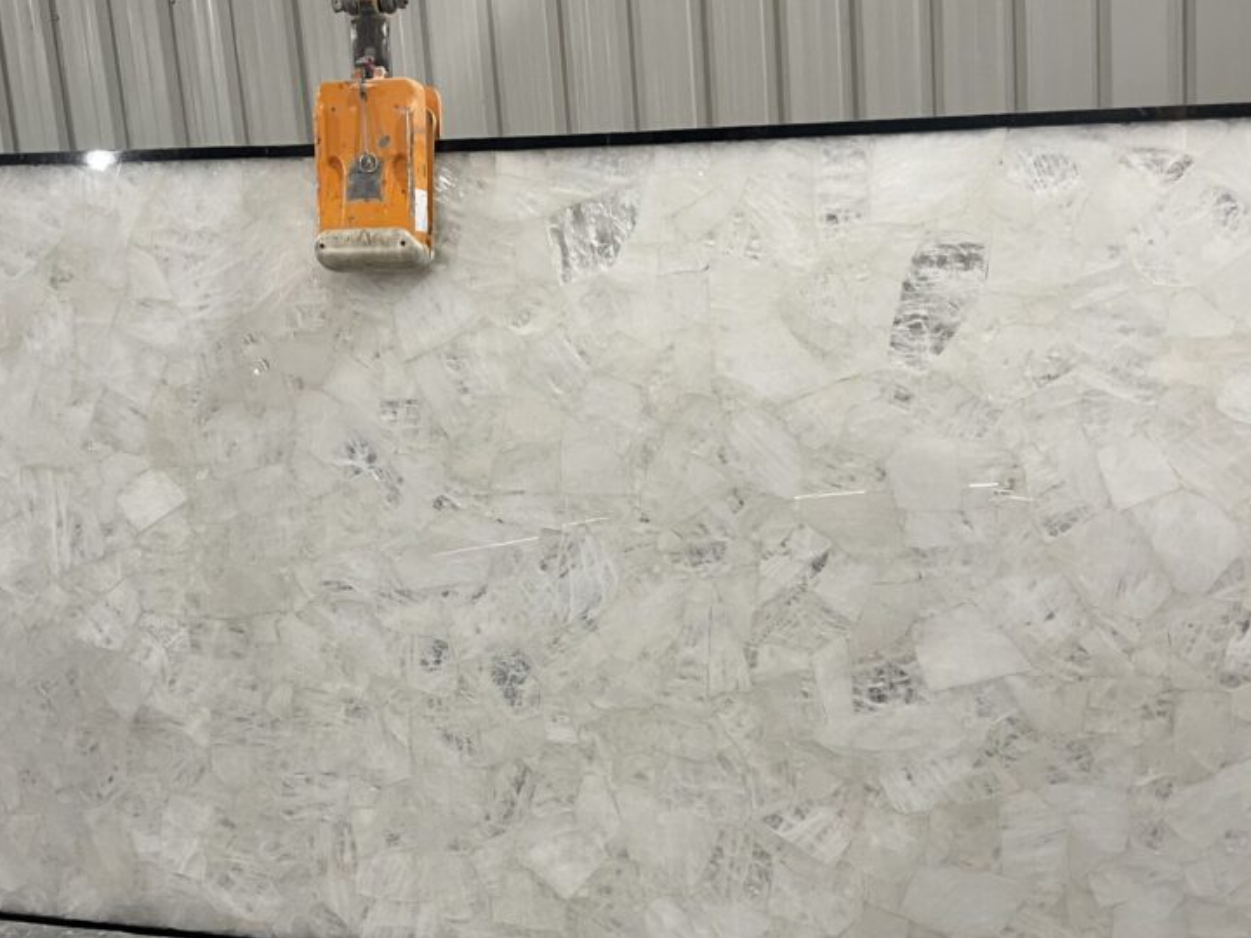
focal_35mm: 37
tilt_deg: -9.9
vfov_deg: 38.5
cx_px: 544
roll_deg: +5.4
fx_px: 1337
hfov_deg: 50.0
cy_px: 551
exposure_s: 1/50
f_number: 1.6
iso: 125
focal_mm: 4.2
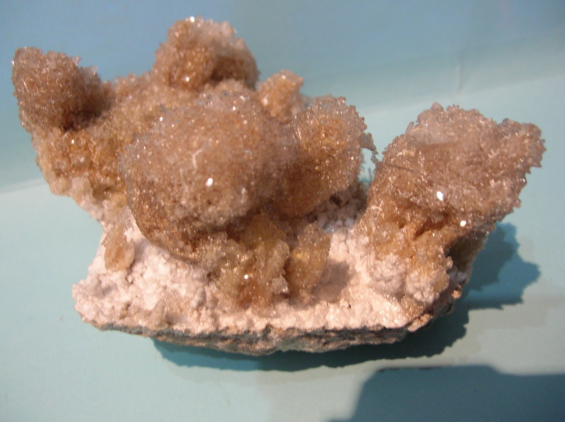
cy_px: 211
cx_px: 282
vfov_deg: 39.6
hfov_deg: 51.4
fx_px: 587
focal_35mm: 36
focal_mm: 6
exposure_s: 1/3.9
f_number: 2.7
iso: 108
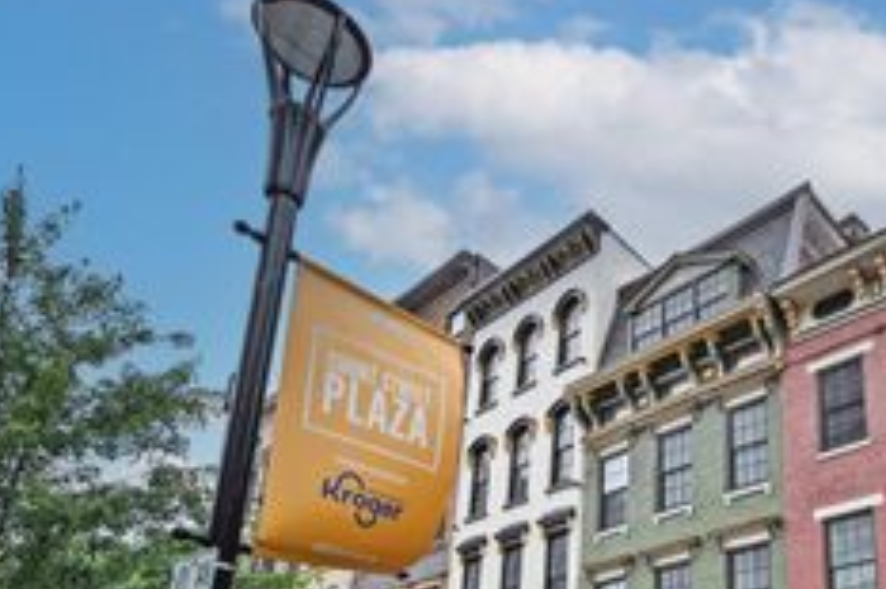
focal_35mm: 30
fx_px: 738
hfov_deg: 57.2
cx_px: 715
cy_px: 580
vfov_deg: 38.9
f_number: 5.6
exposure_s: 1/250
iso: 125
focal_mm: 14
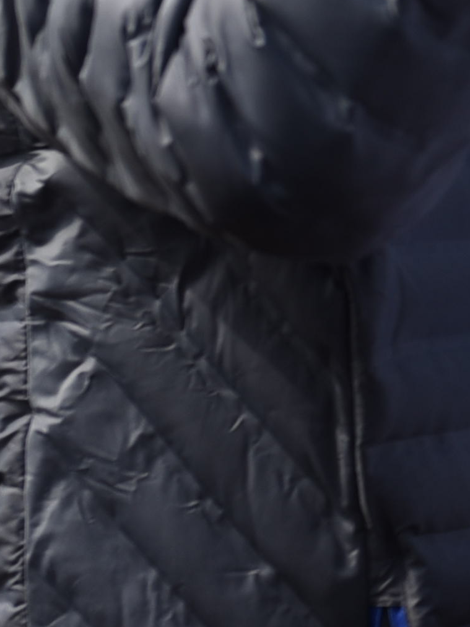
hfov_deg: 6.7
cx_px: 1384
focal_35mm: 200
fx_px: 3623
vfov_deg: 9.7
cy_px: -188
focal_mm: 35
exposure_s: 1/1600
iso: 200
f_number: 4.5
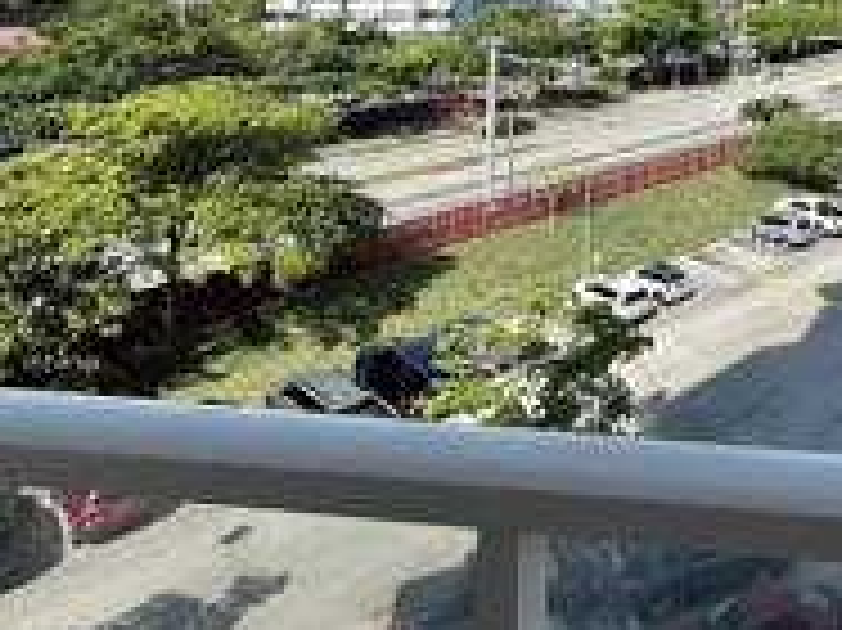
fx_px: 875
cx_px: 860
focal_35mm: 36
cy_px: -104
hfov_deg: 43.3
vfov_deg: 33.2
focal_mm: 2.22
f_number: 2.2
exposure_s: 1/3663
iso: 50
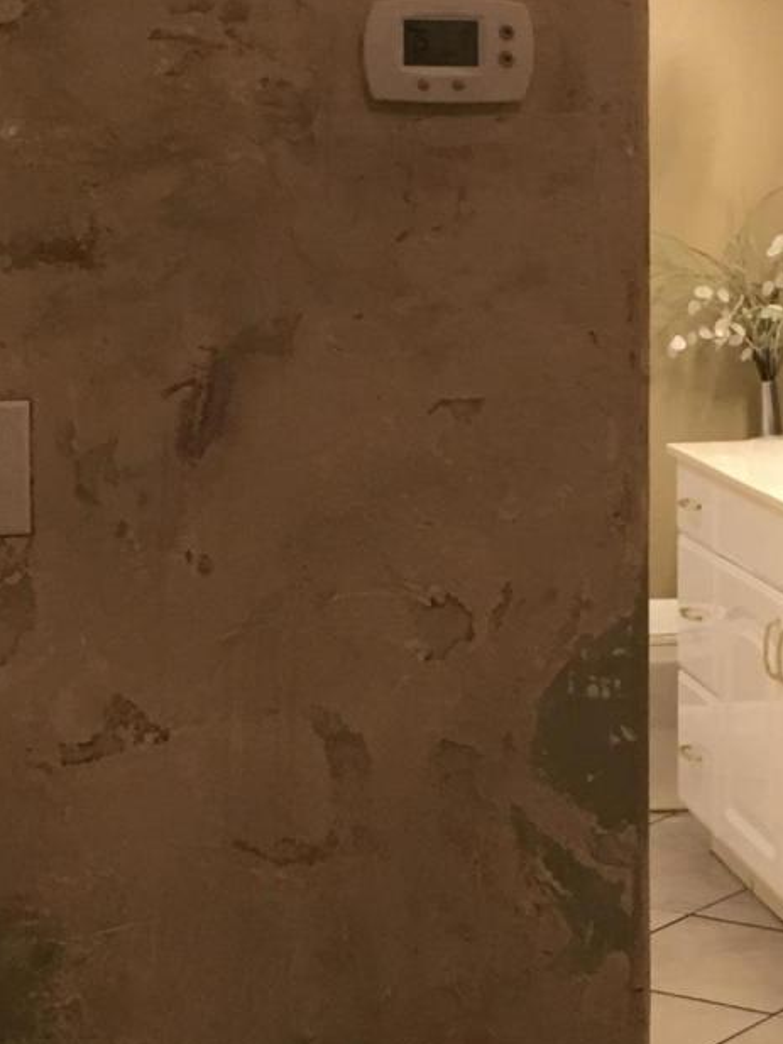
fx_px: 2834
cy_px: 321
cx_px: 631
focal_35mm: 94
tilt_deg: -4.0
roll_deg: -0.9
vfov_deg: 20.8
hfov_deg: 15.6
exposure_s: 1/30
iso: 100
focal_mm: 4.15
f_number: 2.2
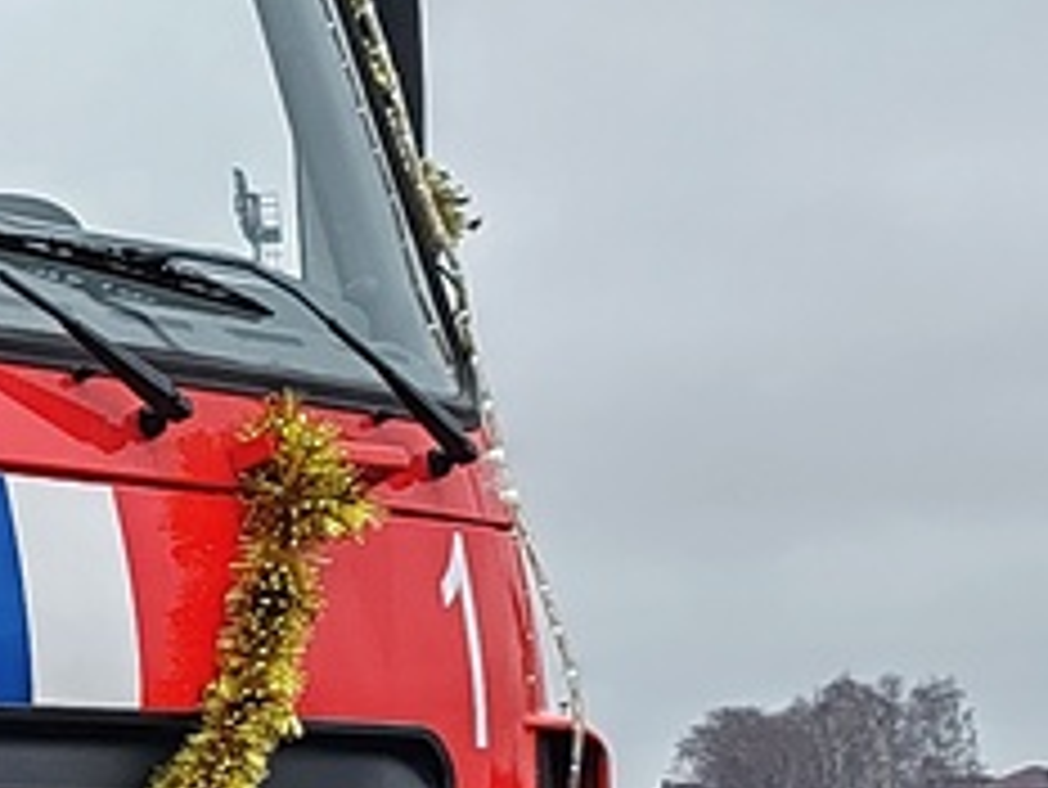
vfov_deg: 9.7
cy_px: 860
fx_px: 4574
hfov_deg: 11.4
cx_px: -1221
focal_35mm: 151
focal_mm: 6.12
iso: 160
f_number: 1.9
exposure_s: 1/100
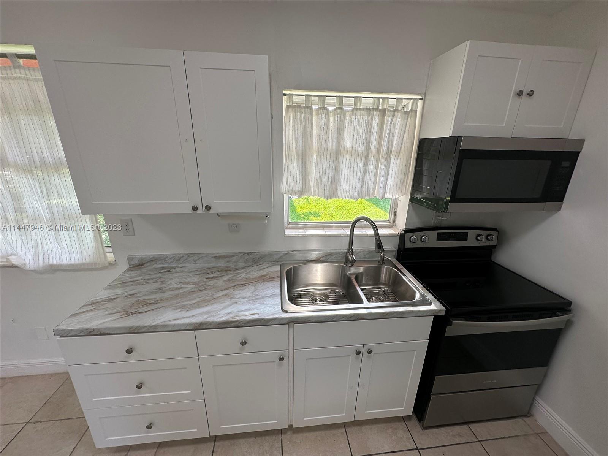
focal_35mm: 14
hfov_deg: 102.1
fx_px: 246
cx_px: 304
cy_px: 228
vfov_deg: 85.7
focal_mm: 2.22
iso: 40
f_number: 2.2
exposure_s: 1/120
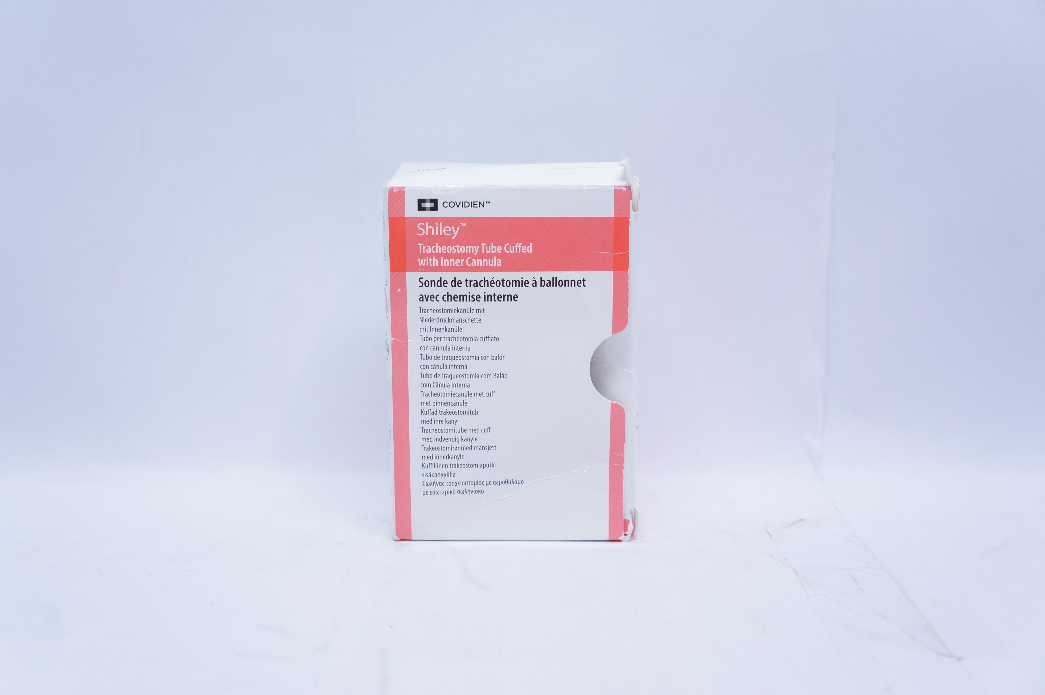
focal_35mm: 39
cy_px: 348
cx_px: 522
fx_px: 1131
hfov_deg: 49.6
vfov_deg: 34.1
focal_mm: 26
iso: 800
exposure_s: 1/160
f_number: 4
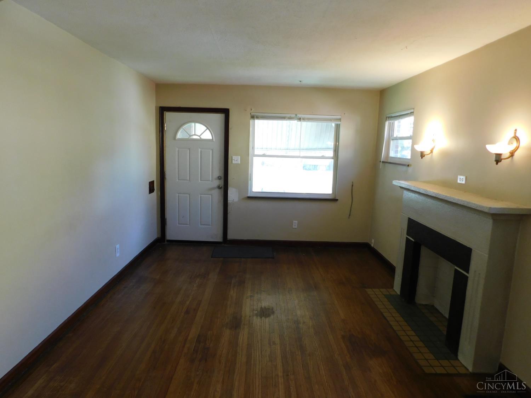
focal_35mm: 23
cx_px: 266
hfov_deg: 73.9
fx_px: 353
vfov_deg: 58.9
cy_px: 199
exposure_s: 1/30
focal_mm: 4
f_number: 3
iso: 140
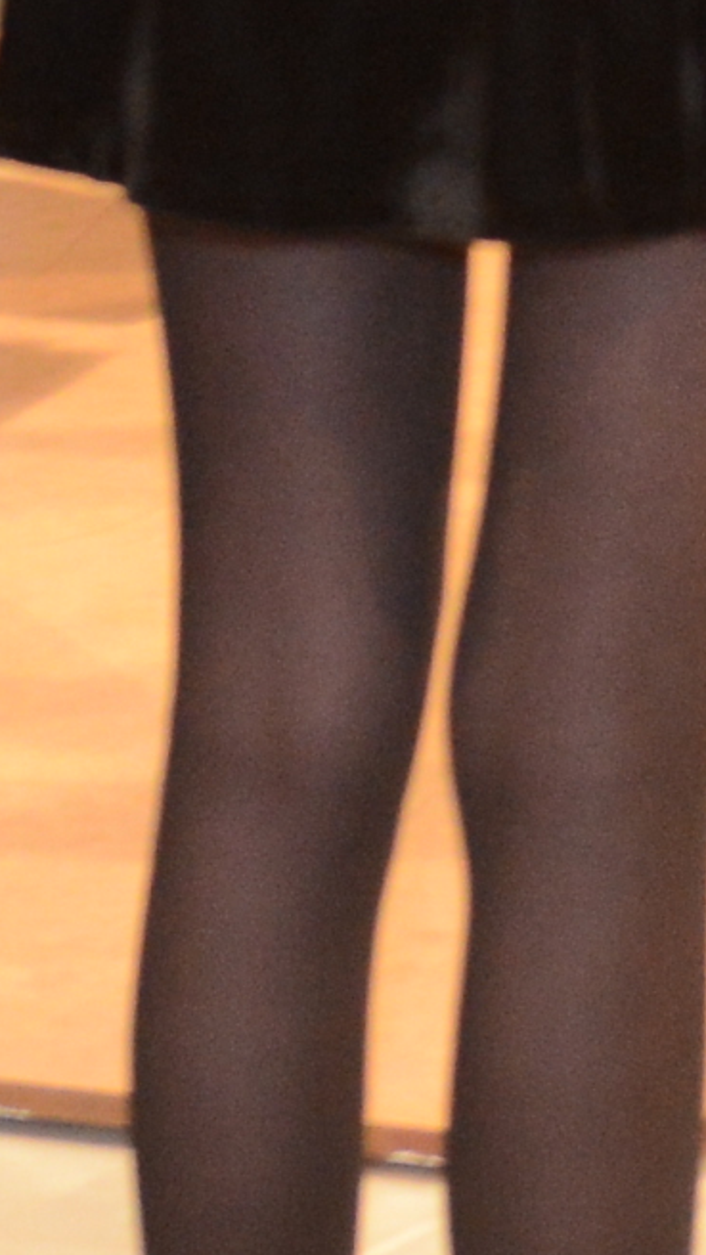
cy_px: -1297
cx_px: 1973
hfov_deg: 3.2
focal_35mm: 370
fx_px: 12314
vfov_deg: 5.7
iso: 1600
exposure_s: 1/50
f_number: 3.2
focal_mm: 42
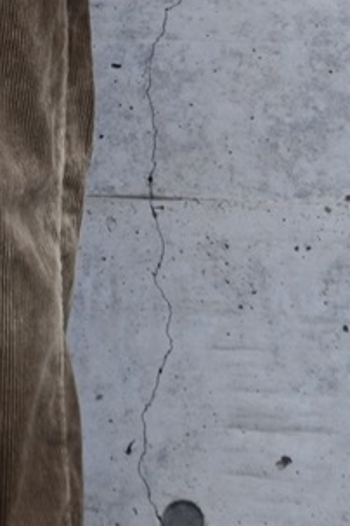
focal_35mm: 372
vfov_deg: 5.4
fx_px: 5437
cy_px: -736
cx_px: -232
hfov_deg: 3.7
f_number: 5
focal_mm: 50
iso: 200
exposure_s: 1/160
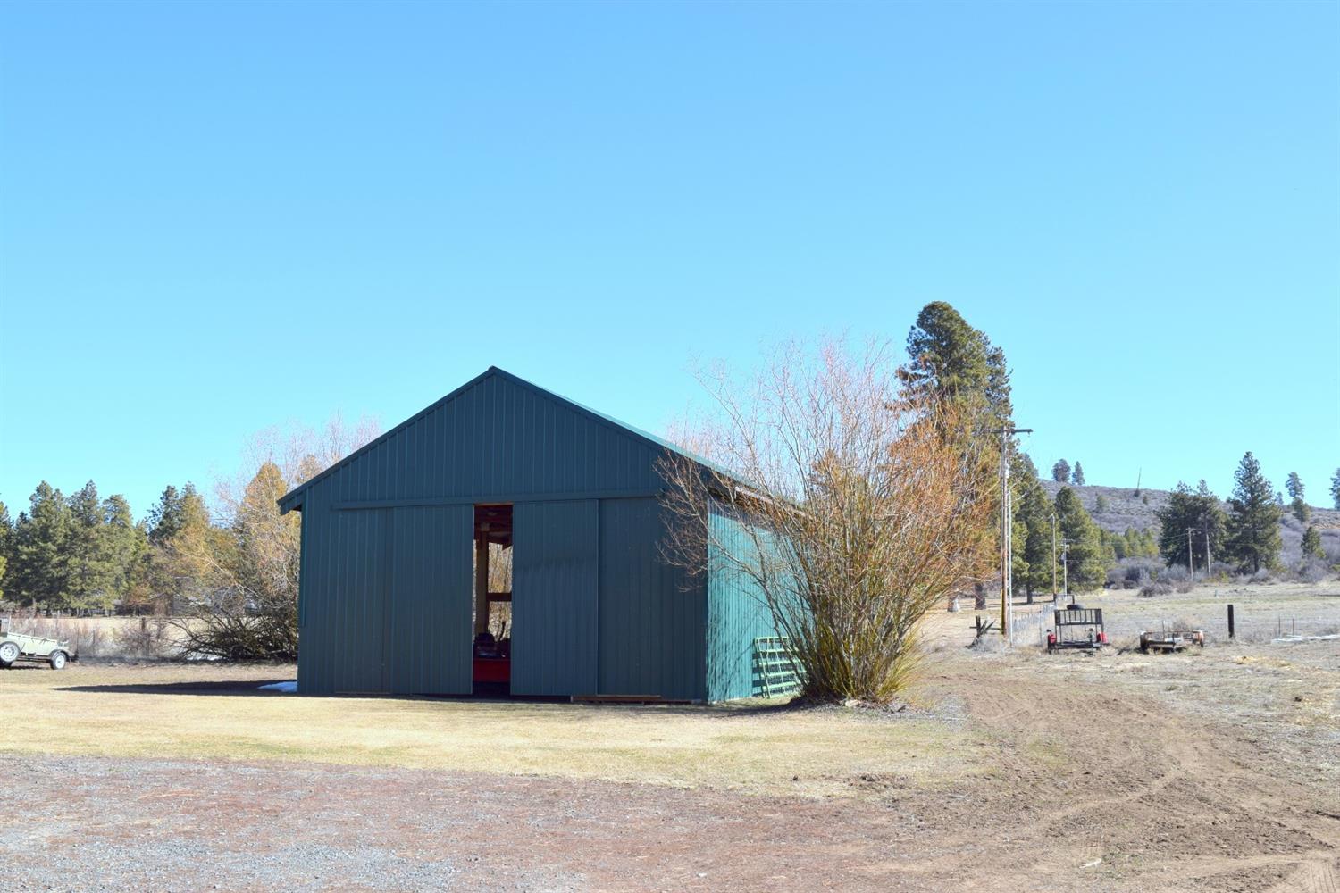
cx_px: 670
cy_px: 446
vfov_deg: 36.9
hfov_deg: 53.1
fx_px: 1340
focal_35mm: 36
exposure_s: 1/125
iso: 100
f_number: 11
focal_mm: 24
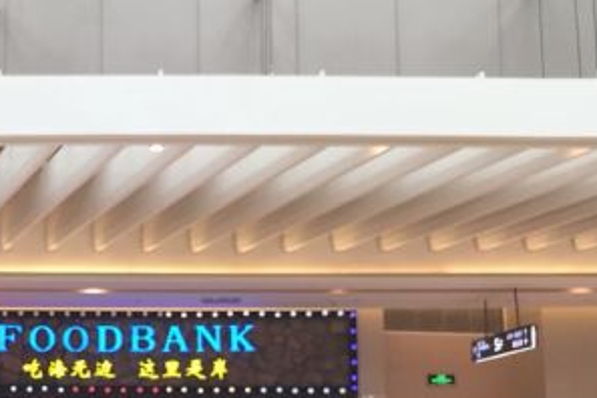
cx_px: 96
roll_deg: -1.6
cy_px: 301
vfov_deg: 19.1
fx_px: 1177
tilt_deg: +8.3
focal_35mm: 71
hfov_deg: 27.7
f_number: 2.2
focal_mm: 4.15
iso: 50
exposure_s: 1/30
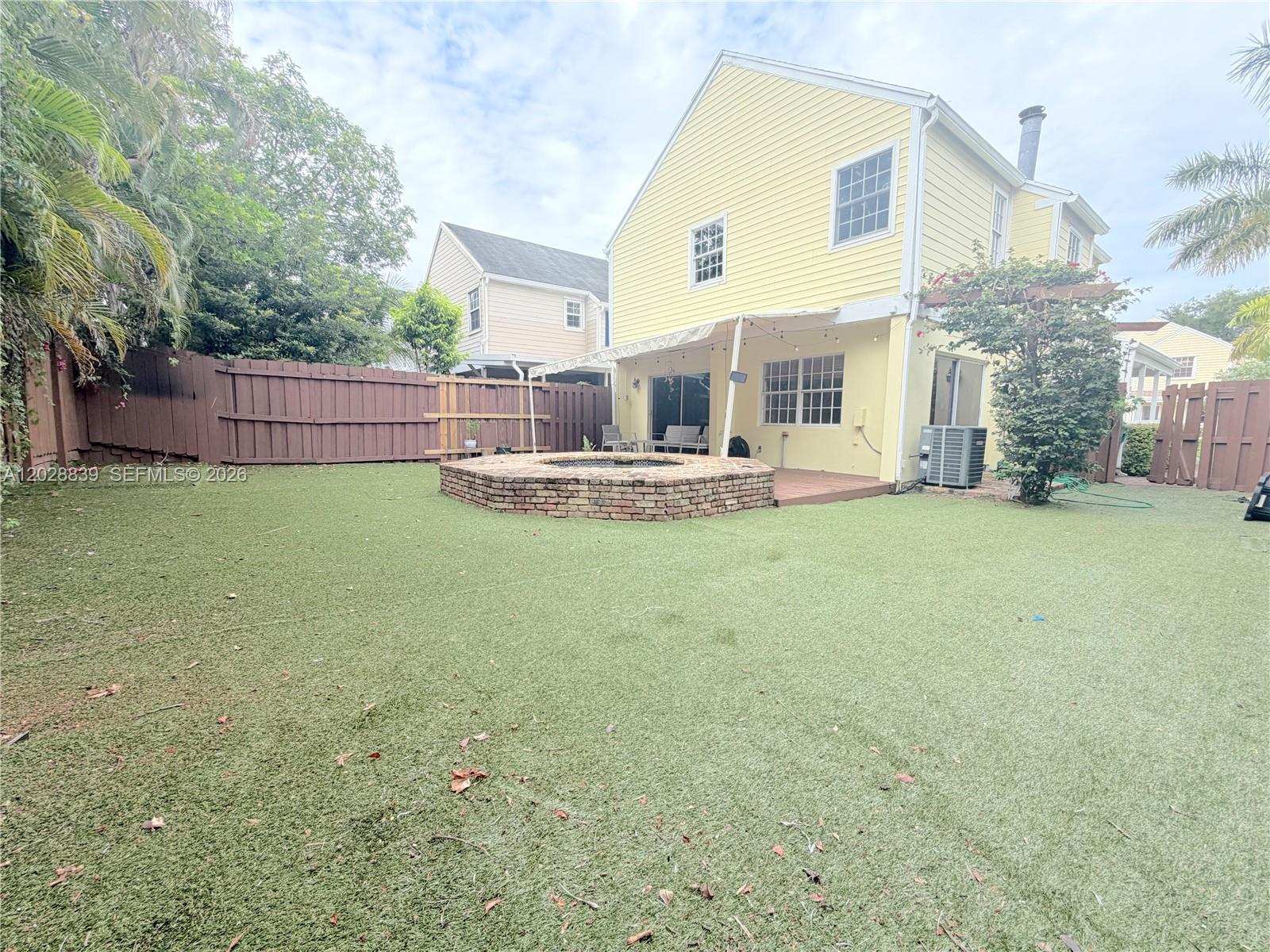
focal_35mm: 14
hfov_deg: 102.1
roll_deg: -0.6
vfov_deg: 85.7
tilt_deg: -6.3
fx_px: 514
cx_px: 635
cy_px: 476
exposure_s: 1/658
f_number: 2.2
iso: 40
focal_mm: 2.22
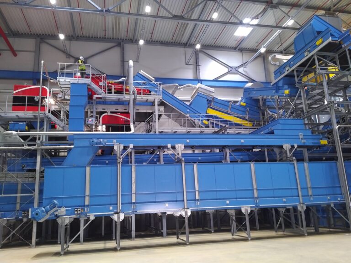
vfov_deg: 51.4
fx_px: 274
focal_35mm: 27
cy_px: 132
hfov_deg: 65.3
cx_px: 176
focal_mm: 4.75
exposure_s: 1/30
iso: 163
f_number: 2.2
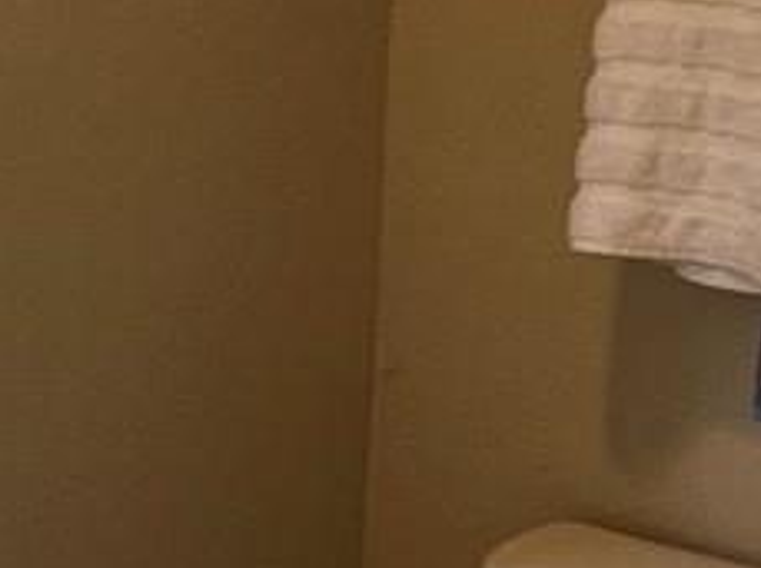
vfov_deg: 16.2
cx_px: -116
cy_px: 342
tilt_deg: -15.6
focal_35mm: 91
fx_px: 1997
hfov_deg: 20.4
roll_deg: +0.2
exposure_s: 1/60
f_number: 1.8
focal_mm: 1.57
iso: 200
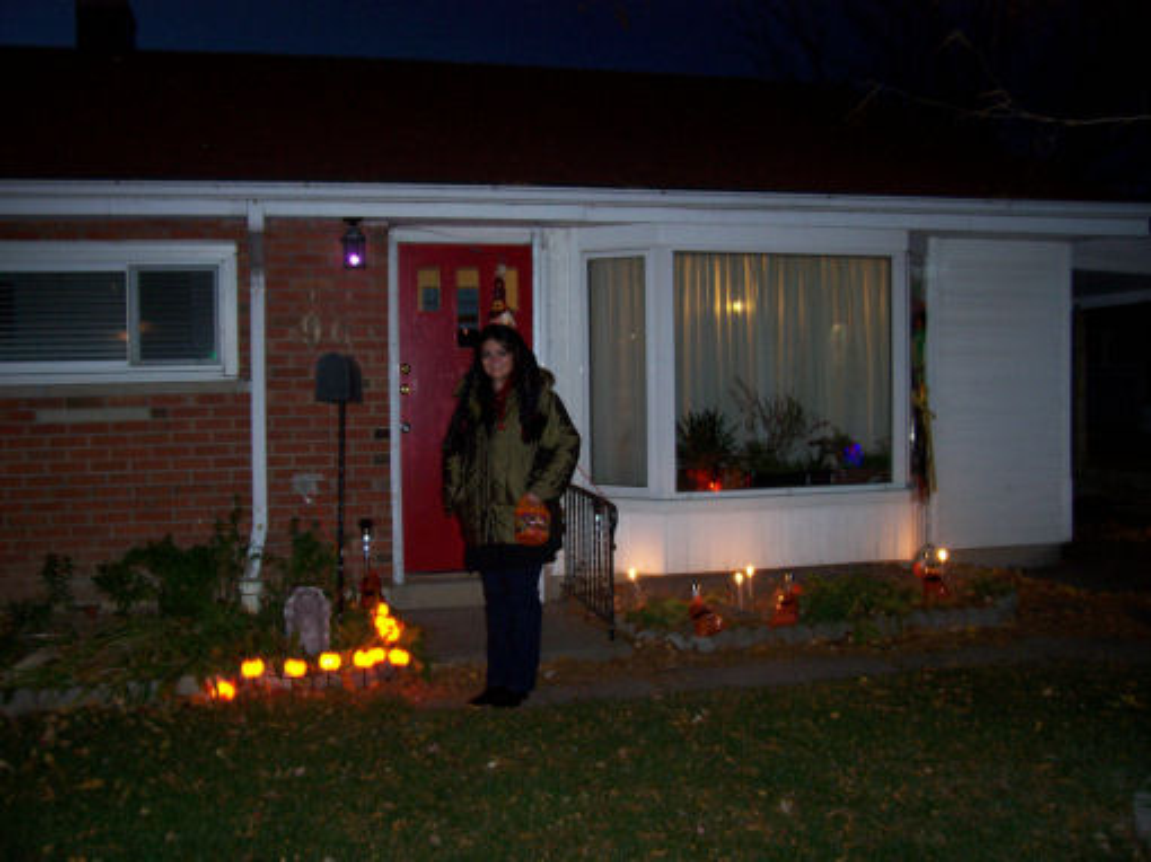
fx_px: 1130
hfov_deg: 54.0
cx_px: 576
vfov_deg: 41.8
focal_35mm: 34
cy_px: 431
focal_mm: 5.6
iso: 140
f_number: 2.7
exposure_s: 1/3.5
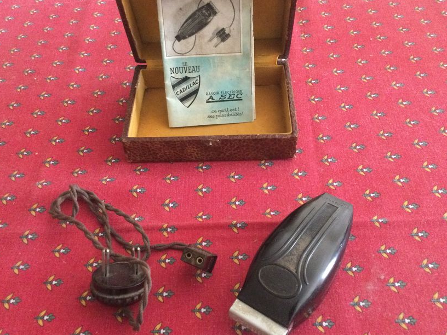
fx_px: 491
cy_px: 159
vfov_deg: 37.7
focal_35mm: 38
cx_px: 206
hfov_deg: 48.9
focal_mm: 3.3
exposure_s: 1/17
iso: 320
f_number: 2.4
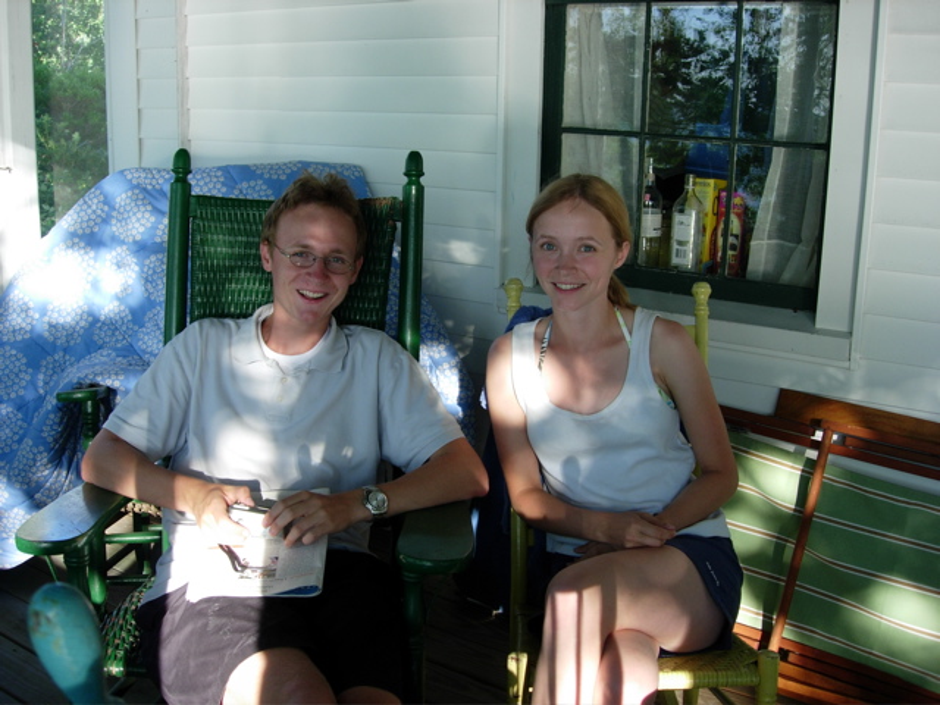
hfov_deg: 49.0
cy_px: 352
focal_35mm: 38
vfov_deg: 37.7
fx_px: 1032
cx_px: 470
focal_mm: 7.8
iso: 64
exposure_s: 1/108
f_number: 2.8
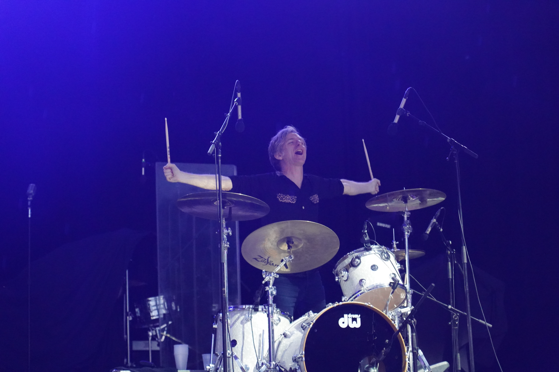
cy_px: 186
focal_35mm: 105
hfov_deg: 19.5
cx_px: 280
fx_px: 1630
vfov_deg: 13.0
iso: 12800
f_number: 4
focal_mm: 105
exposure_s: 1/80
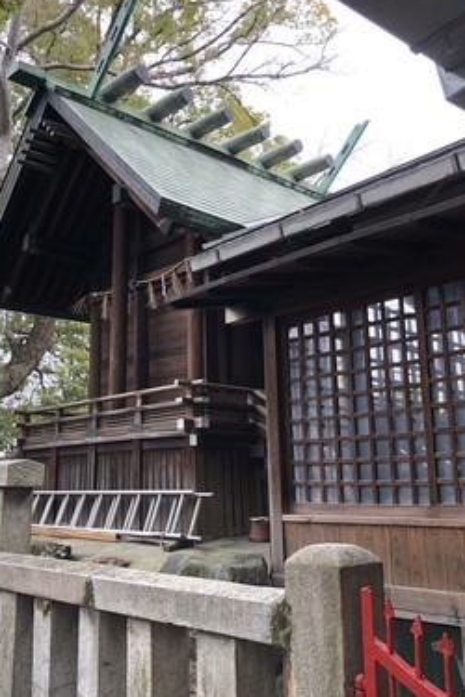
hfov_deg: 37.6
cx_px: 177
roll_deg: -0.1
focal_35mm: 35
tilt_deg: +9.4
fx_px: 678
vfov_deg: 54.4
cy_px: 362
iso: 40
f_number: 1.8
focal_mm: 3.99
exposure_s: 1/120
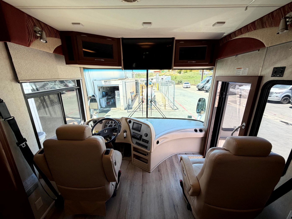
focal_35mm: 14
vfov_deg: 85.7
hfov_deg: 102.1
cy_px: 110
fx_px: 118
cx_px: 146
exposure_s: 1/146
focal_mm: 2.22
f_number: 2.2
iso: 40
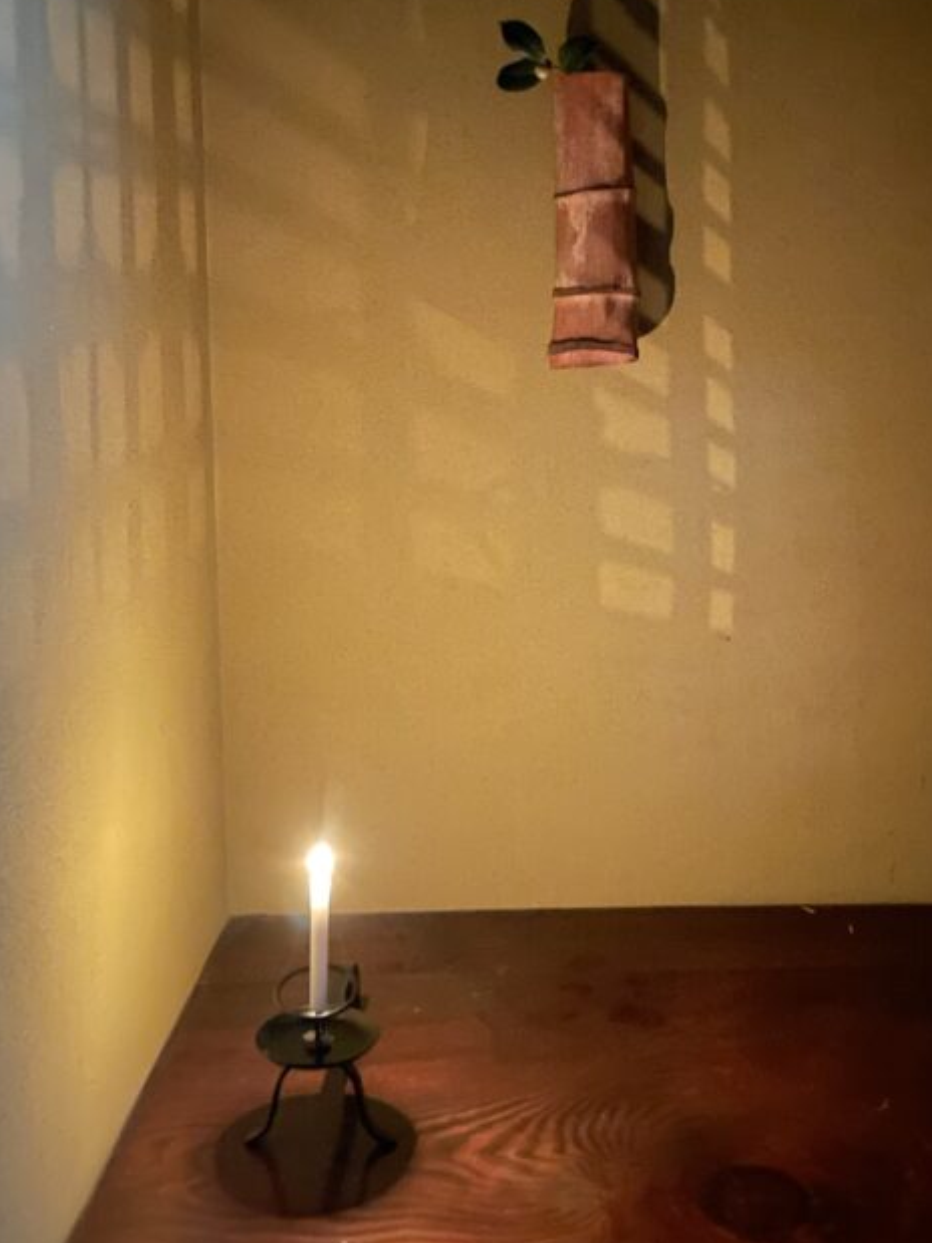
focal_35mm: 43
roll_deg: +2.4
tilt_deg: +0.8
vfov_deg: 42.6
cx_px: 492
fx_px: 1544
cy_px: 323
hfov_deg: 33.6
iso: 640
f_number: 1.6
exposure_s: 1/2
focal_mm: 4.2
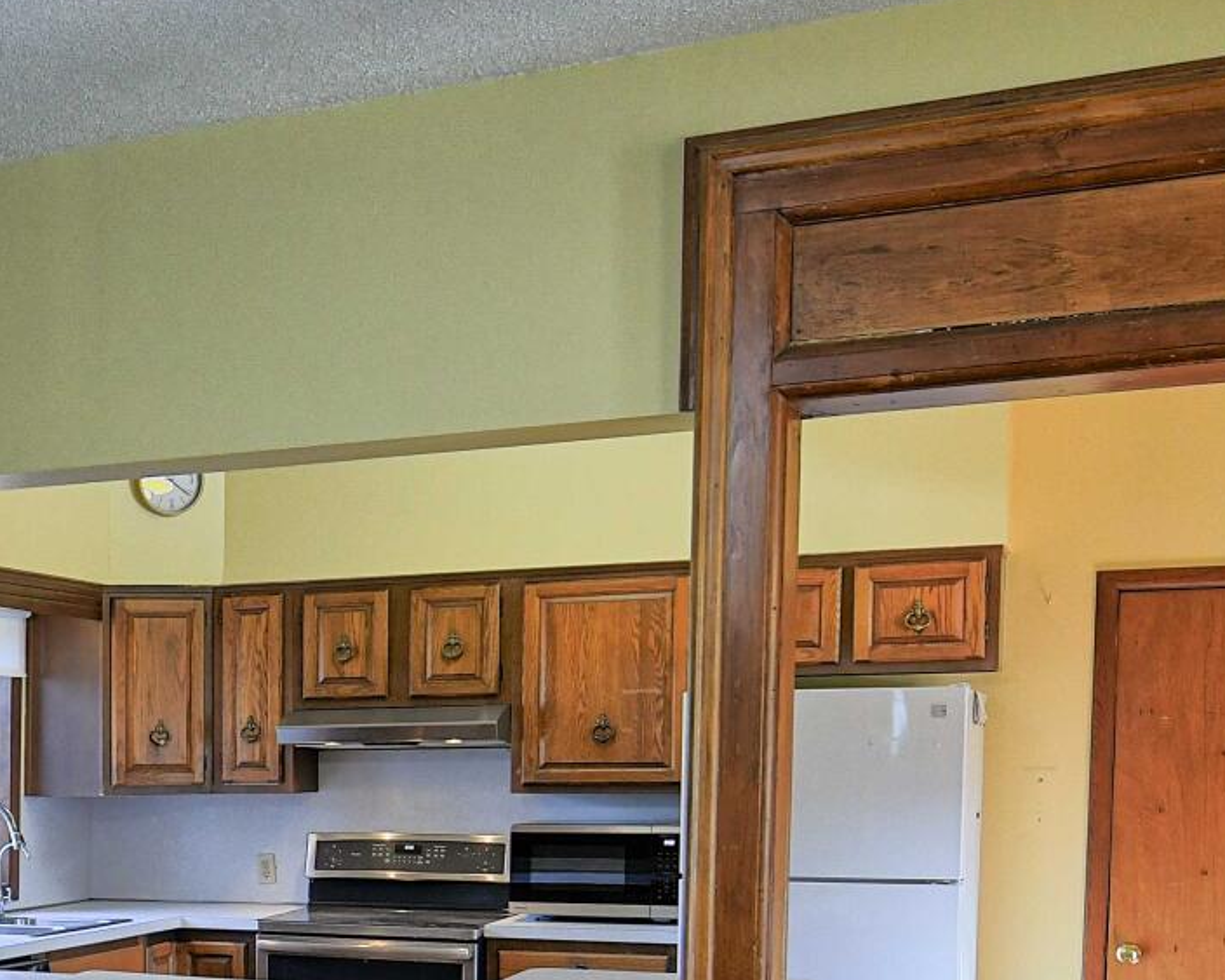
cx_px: -233
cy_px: 910
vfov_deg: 26.1
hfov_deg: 29.1
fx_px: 2030
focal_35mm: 56
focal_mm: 14
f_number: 6.3
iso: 1000
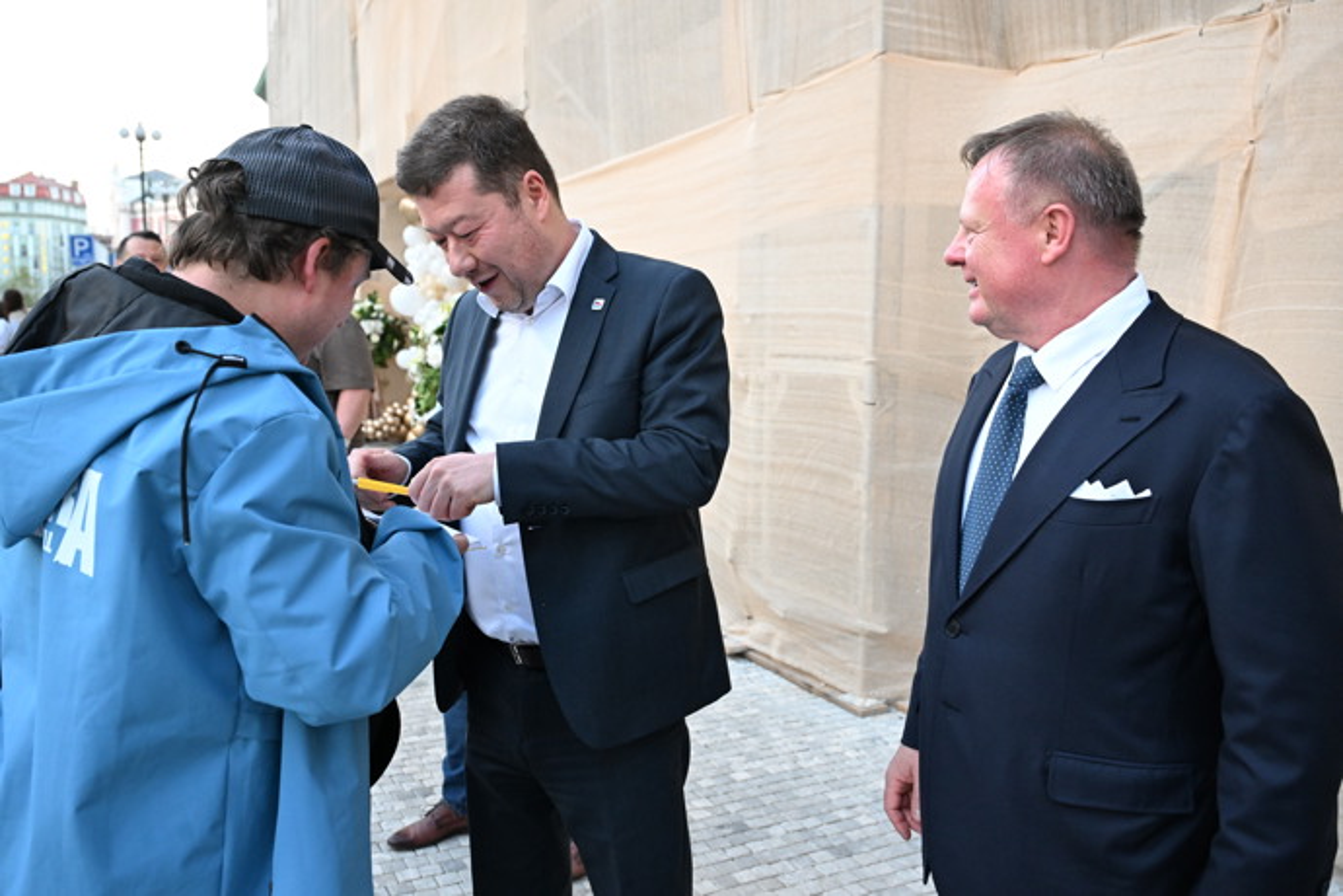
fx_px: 1138
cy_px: 448
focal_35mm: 30
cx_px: 672
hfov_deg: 61.1
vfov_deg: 43.0
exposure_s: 1/250
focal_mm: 30.5
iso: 5000
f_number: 5
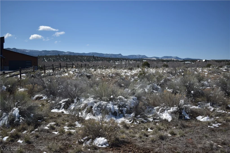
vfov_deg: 36.9
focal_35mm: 36
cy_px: 76
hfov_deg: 53.1
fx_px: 230
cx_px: 115
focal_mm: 24
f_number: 4
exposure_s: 1/1600
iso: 100
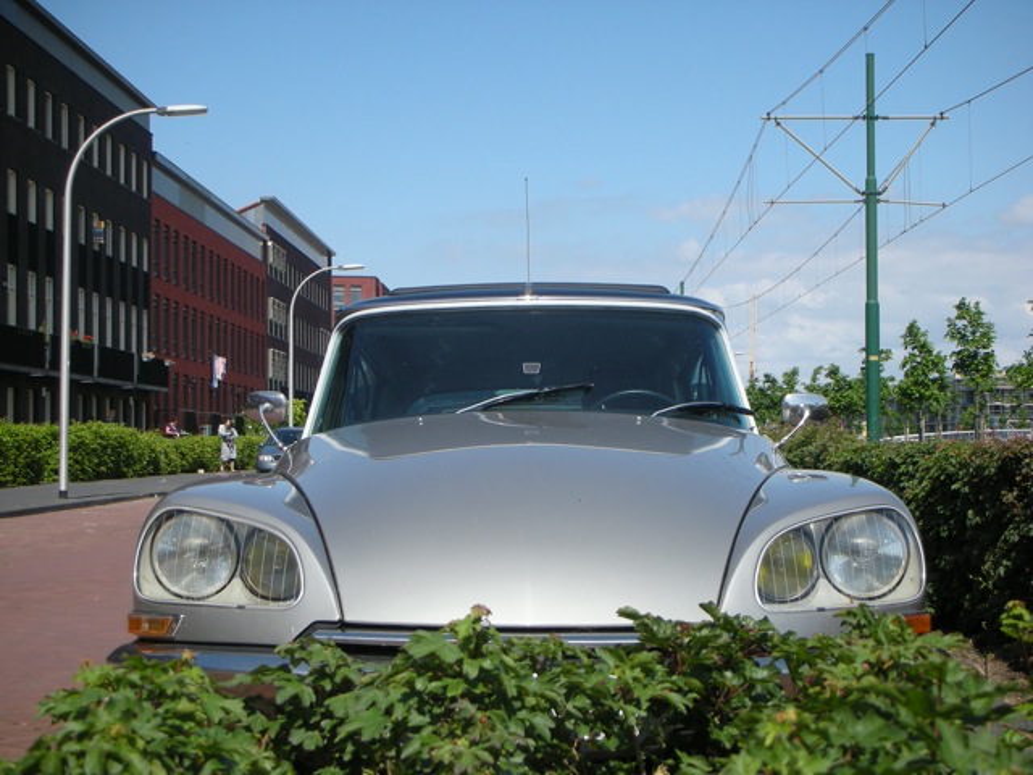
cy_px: 388
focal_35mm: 61
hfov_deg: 31.7
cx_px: 516
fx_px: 1820
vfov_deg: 24.0
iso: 84
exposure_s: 1/124
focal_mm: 10.1
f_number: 10.5
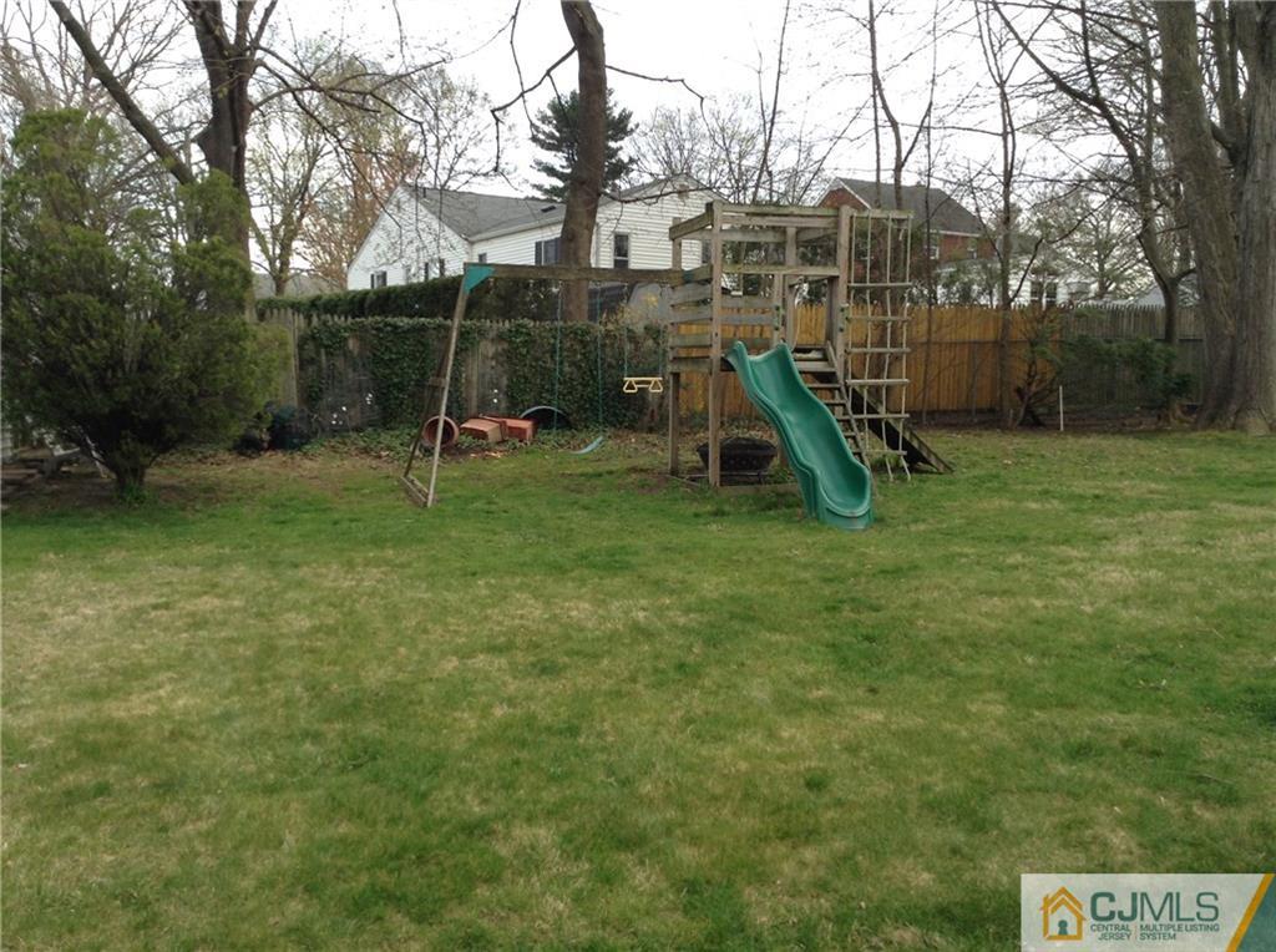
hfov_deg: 55.4
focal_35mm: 33
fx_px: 1214
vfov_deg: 42.8
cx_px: 638
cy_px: 476
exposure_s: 1/60
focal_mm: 3.3
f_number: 2.4
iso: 32
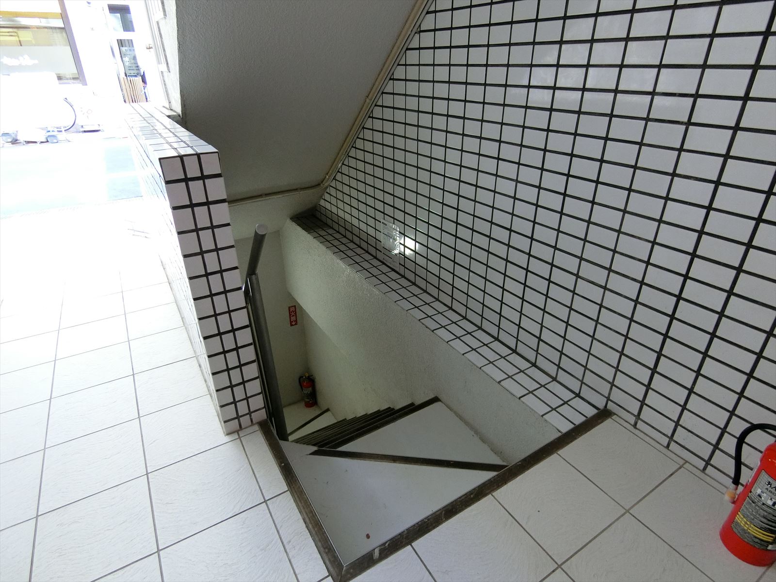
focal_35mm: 19
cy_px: 291
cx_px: 388
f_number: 2.7
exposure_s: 1/50
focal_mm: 4.06
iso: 400
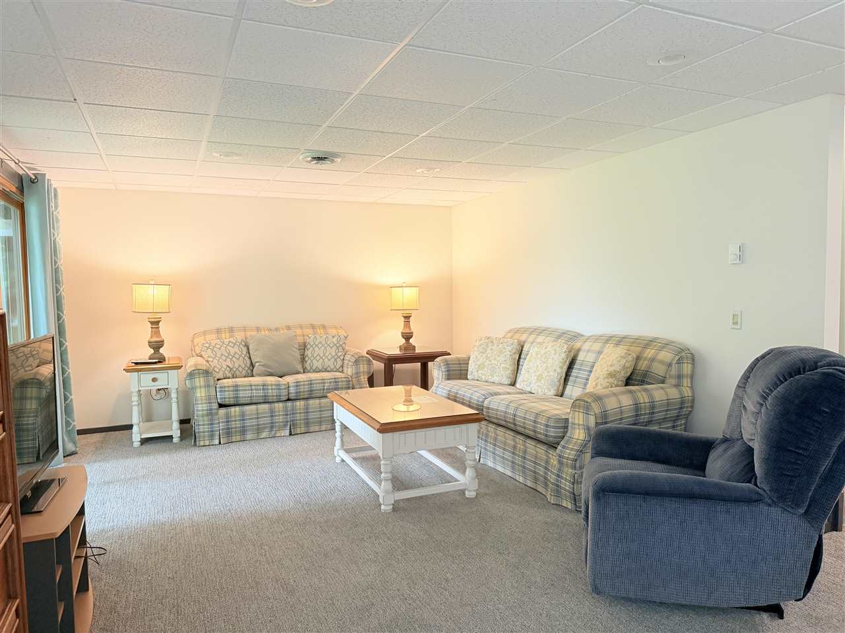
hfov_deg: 71.6
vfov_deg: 56.8
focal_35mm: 24
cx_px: 422
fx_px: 586
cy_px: 316
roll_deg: +1.1
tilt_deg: -2.9
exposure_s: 1/60
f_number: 1.78
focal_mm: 6.76
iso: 200
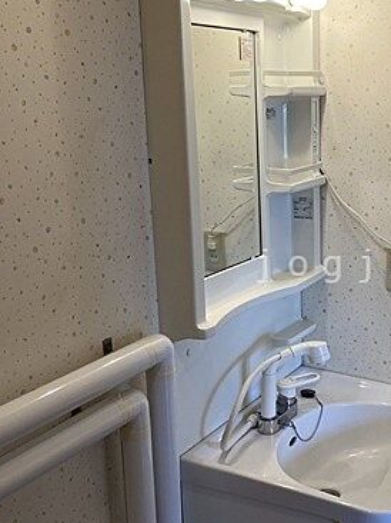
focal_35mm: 49
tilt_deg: -12.9
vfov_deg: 38.9
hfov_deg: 28.5
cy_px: 266
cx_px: 354
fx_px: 739
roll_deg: +0.3
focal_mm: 3.99
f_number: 1.8
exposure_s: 1/100
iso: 64
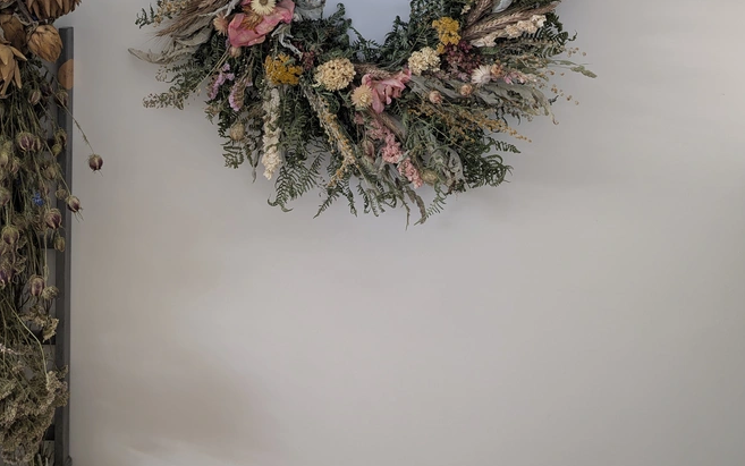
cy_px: -13
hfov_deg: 56.7
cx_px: 373
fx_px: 691
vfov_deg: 33.7
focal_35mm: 34
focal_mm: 6.81
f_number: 1.85
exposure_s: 1/33.1
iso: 61
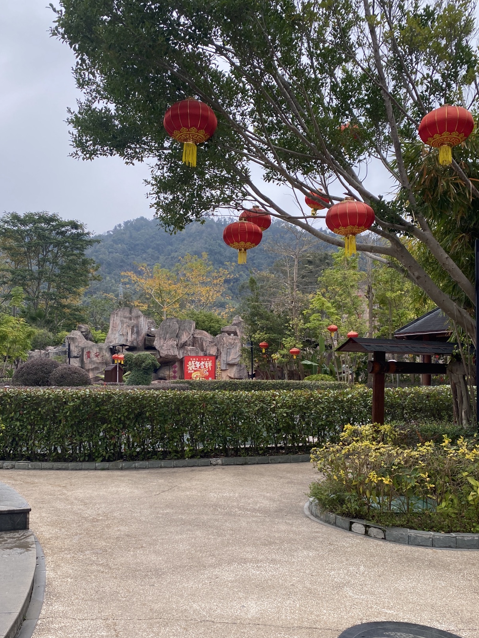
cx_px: 209
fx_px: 590
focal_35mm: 32
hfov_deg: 44.1
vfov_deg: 56.8
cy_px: 340
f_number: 1.8
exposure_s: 1/237
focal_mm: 4.25
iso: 32
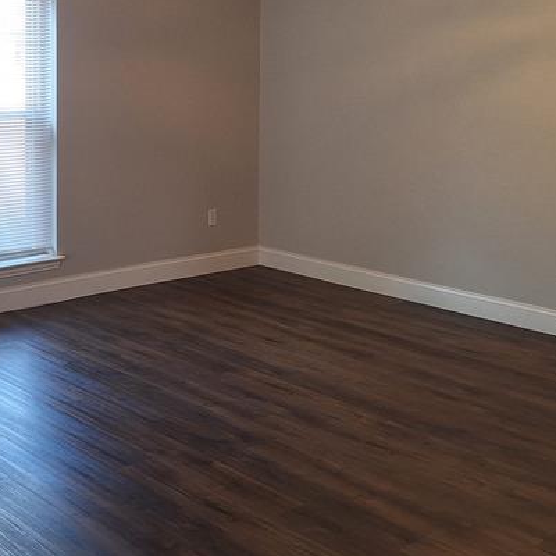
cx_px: 32
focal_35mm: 52
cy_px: 106
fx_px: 945
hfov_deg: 30.9
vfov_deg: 31.9
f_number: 1.8
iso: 50
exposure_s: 1/60
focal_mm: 5.54
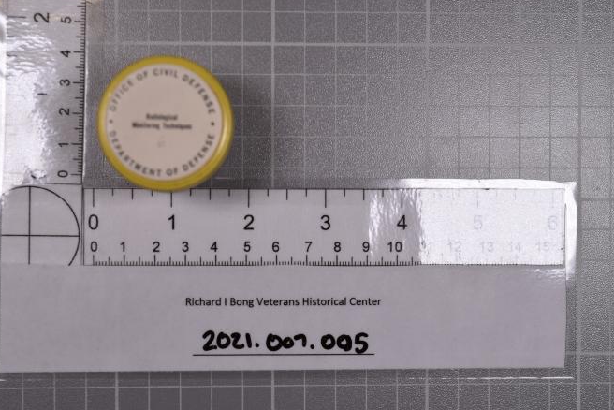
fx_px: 1092
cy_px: 209
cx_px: 300
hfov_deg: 31.4
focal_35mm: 64
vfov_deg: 21.3
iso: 200
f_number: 6.3
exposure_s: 1/200
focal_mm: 40
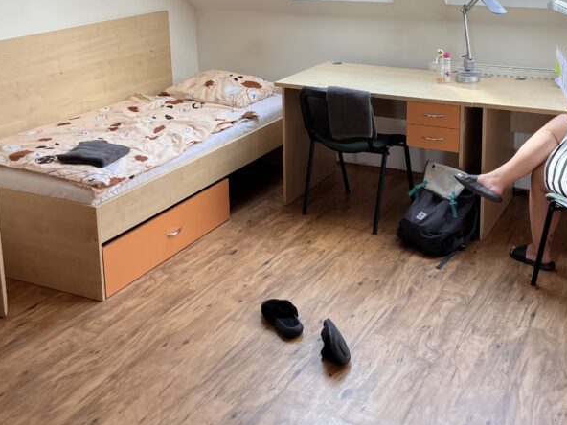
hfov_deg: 41.8
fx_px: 737
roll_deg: -0.5
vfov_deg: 31.3
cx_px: 348
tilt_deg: -13.3
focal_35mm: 45
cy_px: 82
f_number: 1.6
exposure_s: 1/121
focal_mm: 5.1
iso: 64
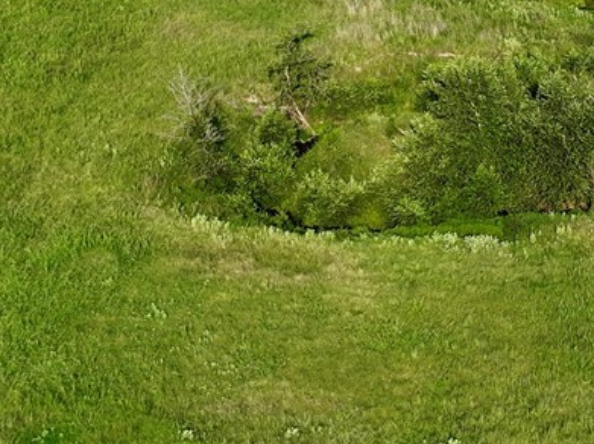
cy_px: 26
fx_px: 2022
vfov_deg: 12.4
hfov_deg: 16.4
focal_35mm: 118
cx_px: 583
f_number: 2.8
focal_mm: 12.29
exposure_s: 1/1250
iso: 140
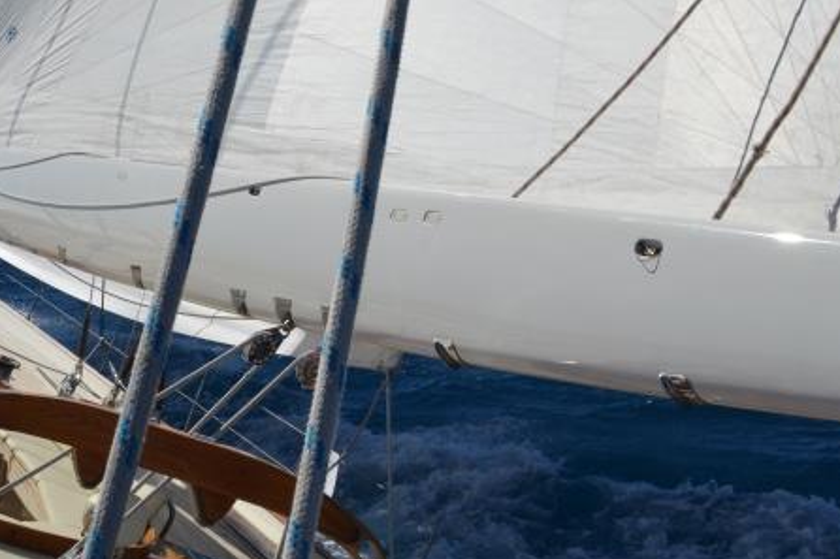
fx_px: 1446
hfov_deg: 29.5
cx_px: -66
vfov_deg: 21.5
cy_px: 67
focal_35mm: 62
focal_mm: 18
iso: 100
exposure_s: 1/400
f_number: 10
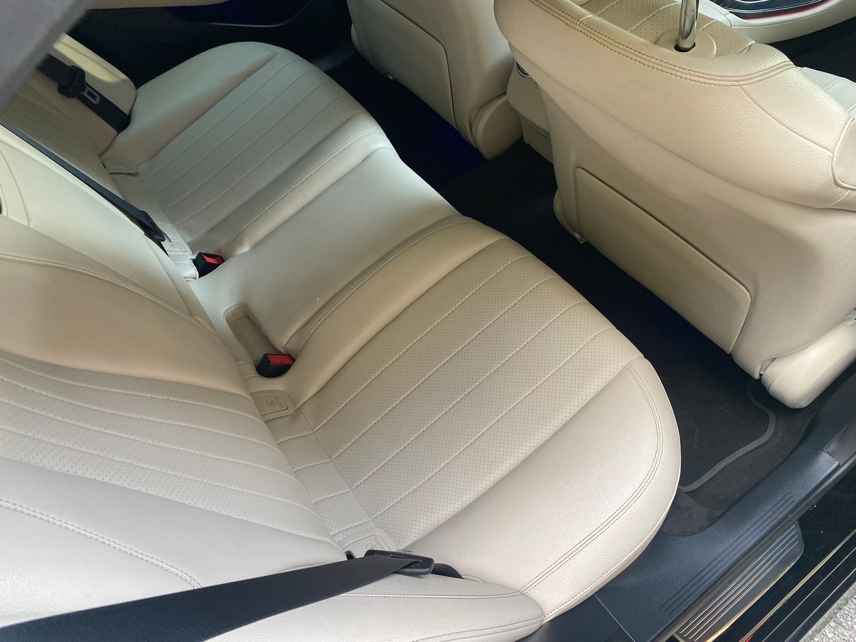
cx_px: 428
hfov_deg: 67.3
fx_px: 643
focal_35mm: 26
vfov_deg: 53.1
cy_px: 321
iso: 125
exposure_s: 1/121
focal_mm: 4.25
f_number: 1.8
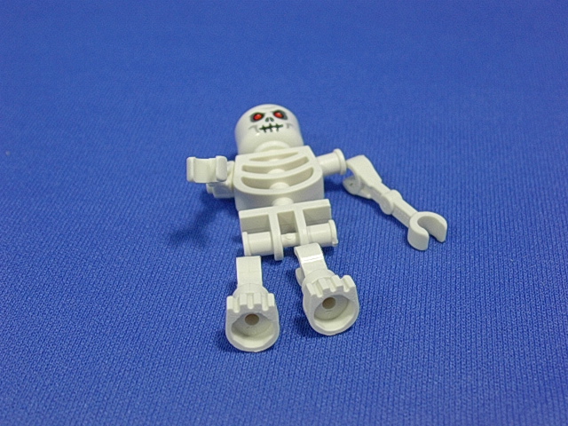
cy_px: 213
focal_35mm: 60
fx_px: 985
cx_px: 284
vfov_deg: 24.4
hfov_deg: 32.2
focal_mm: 9
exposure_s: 1/36.9
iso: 70
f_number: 3.4
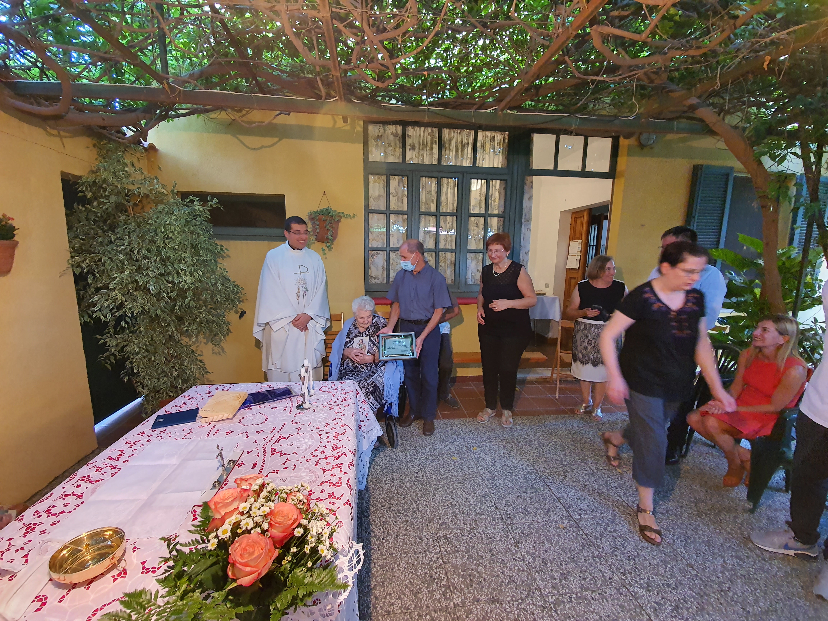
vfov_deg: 89.9
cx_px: 414
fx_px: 311
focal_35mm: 13
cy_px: 310
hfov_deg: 106.2
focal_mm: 1.8
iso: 400
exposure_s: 1/33
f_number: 2.2
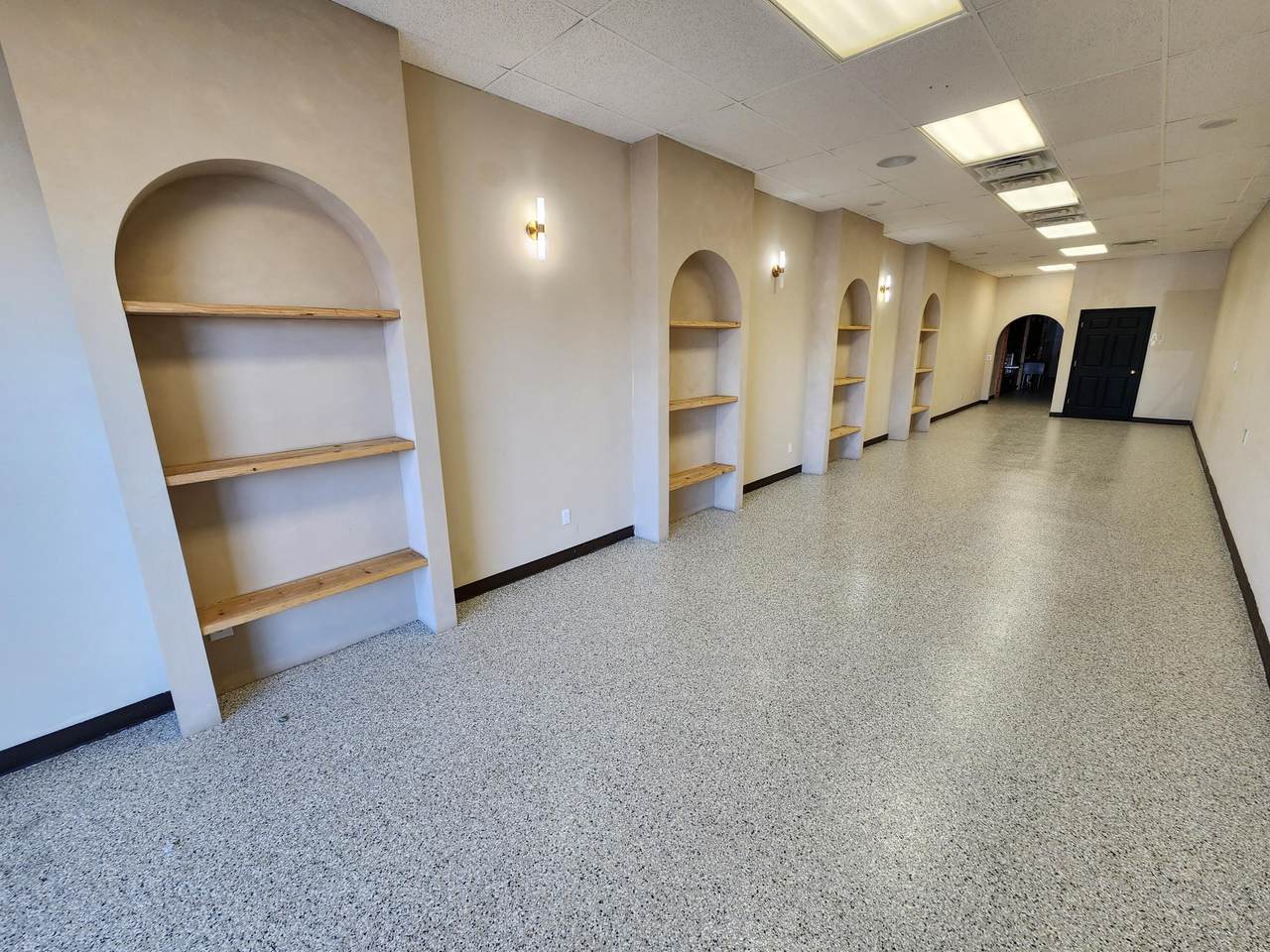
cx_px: 635
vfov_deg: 89.9
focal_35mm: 13
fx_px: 477
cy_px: 476
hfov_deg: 106.2
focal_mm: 2.2
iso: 100
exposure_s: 1/60
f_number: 2.2
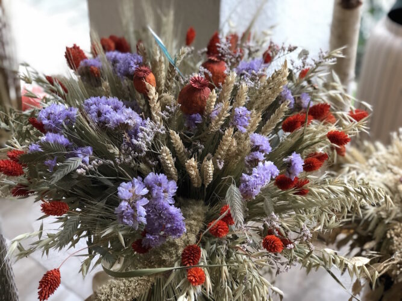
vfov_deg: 25.7
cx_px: 201
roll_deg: -1.7
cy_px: 150
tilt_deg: -39.9
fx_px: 662
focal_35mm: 57
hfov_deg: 33.8
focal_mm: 6.6
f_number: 2.8
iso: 80
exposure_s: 1/33
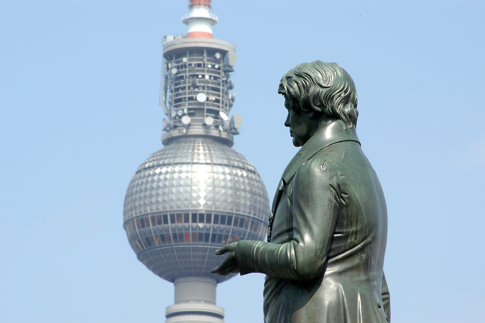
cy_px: 162
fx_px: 4038
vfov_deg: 4.6
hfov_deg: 6.9
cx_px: 242
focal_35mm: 300
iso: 200
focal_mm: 200
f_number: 22
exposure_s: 1/40
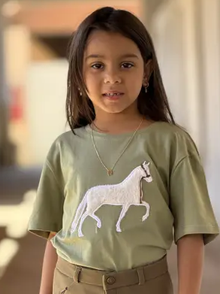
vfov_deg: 11.2
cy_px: 185
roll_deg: +2.3
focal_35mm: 176
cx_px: 109
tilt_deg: -3.7
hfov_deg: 8.4
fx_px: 1492
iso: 80
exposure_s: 1/99
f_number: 2.8
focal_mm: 15.66
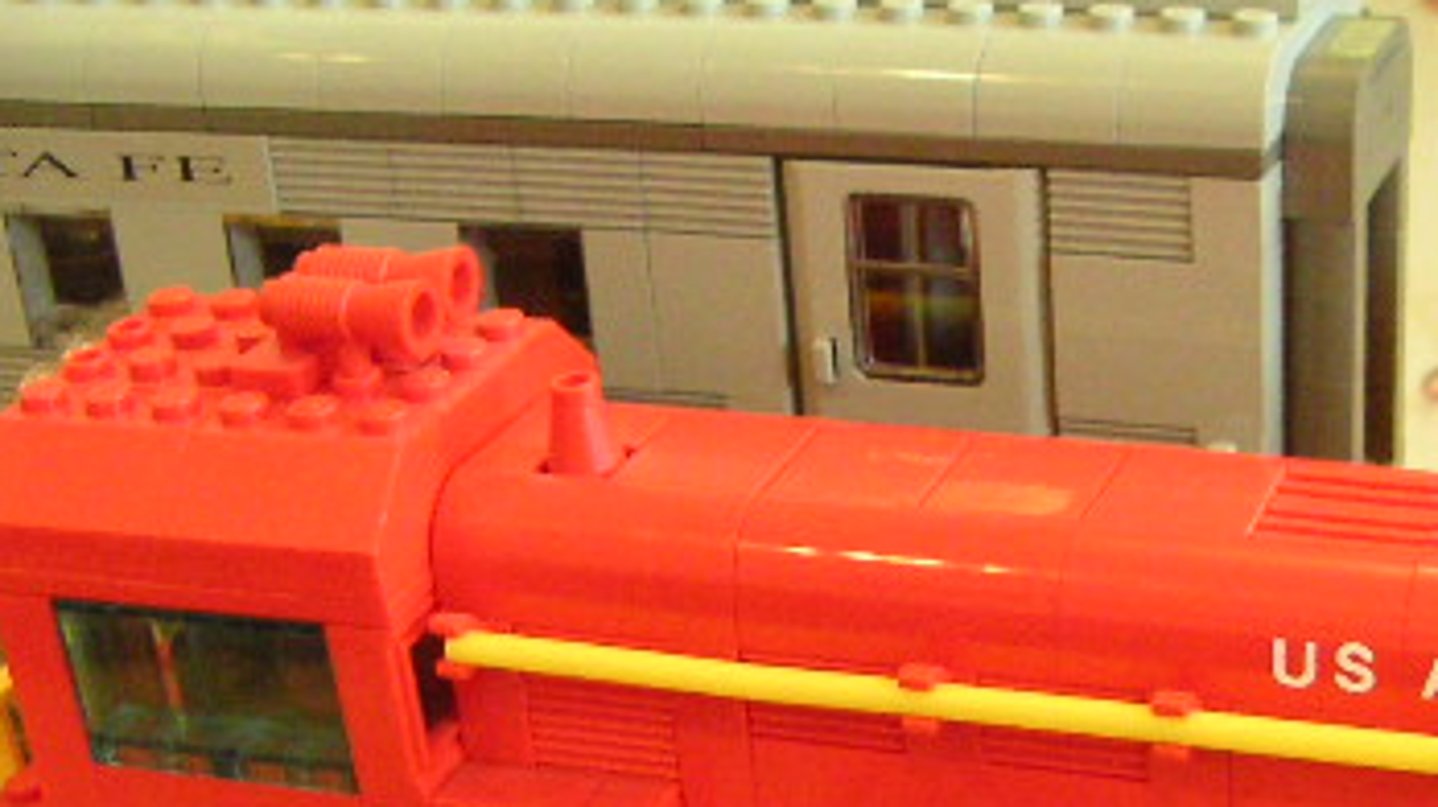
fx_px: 2821
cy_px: 914
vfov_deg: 15.8
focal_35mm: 74
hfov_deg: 28.3
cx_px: 1047
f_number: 2.8
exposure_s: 1/45
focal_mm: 4.8
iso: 400
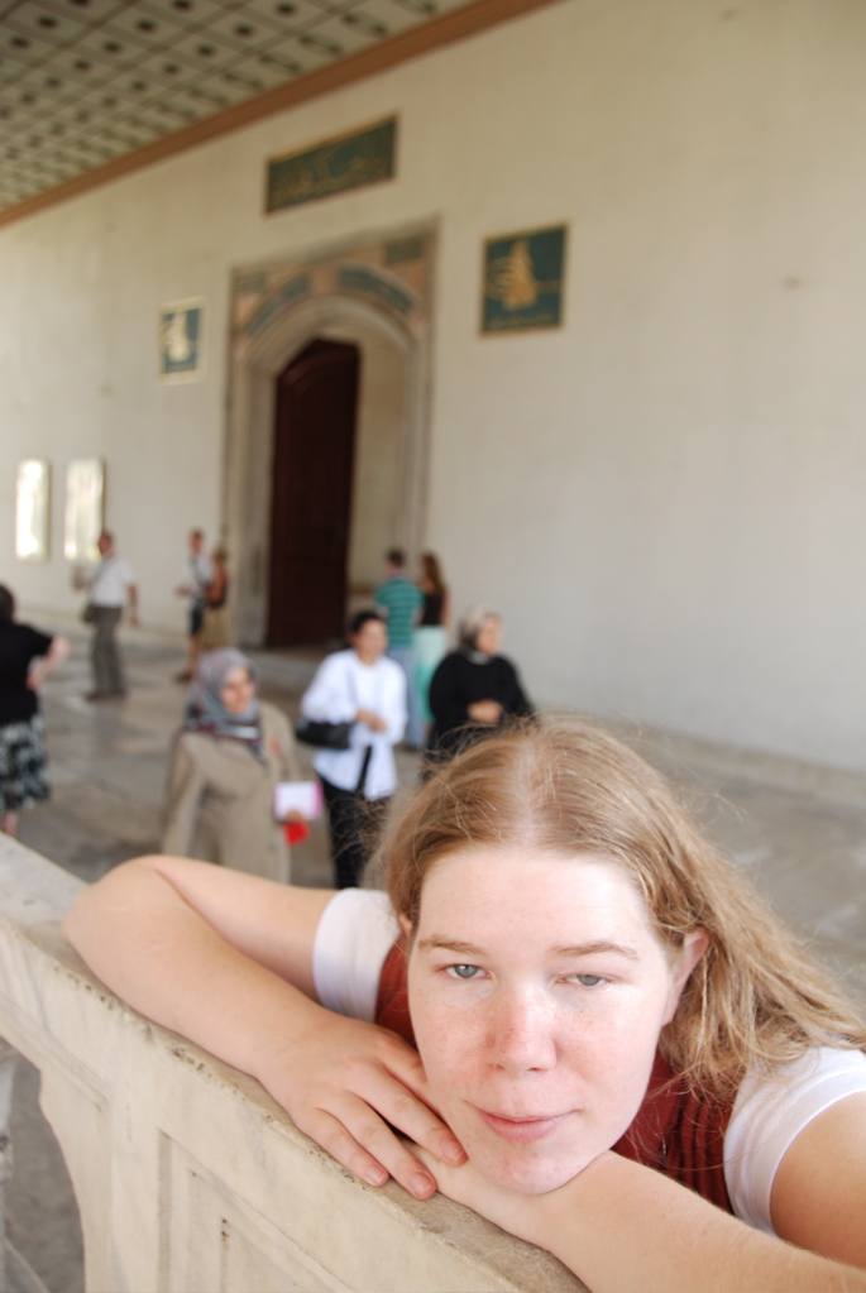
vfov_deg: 61.9
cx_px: 433
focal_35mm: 30
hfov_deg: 43.7
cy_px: 646
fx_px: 1079
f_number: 4.5
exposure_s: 1/80
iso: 320
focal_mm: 20
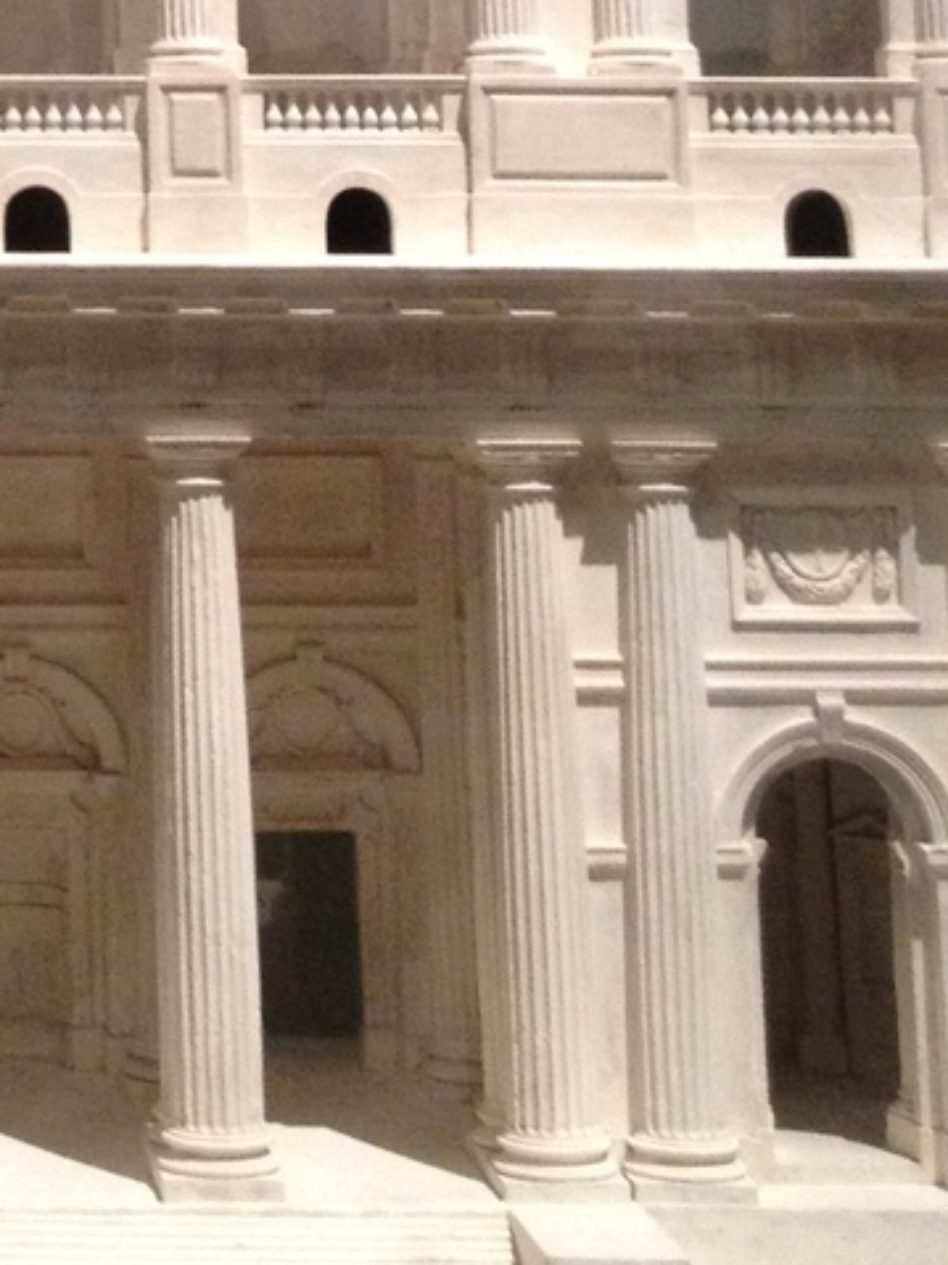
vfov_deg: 15.8
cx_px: -362
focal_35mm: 117
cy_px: -460
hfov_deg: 12.2
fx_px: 4274
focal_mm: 4.28
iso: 200
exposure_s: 1/20
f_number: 2.4
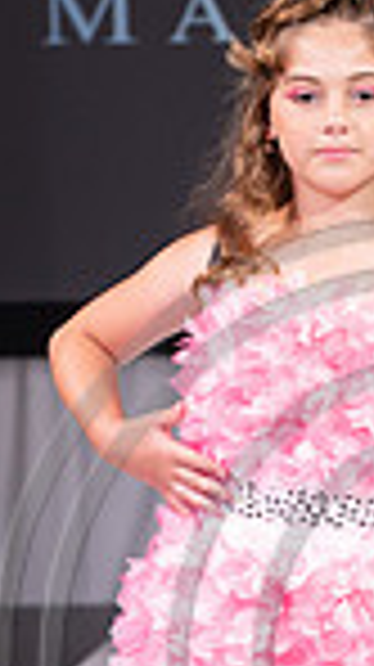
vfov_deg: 7.4
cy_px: 666
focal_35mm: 292
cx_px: 448
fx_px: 5160
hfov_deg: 4.1
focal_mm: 92
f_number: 5.6
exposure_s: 1/400
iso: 2000
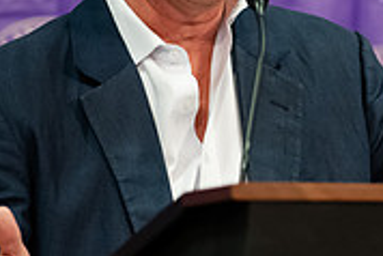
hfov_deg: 2.1
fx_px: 10392
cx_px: 278
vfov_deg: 1.4
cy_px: 38
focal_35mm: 976
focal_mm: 300
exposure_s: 1/200
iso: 2500
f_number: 3.2
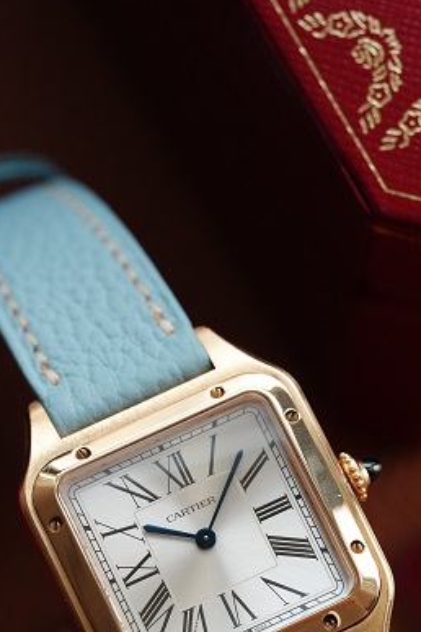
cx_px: 208
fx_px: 3280
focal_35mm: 187
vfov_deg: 10.9
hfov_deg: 7.3
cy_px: 541
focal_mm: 105
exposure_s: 1/250
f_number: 5.6
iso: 2500
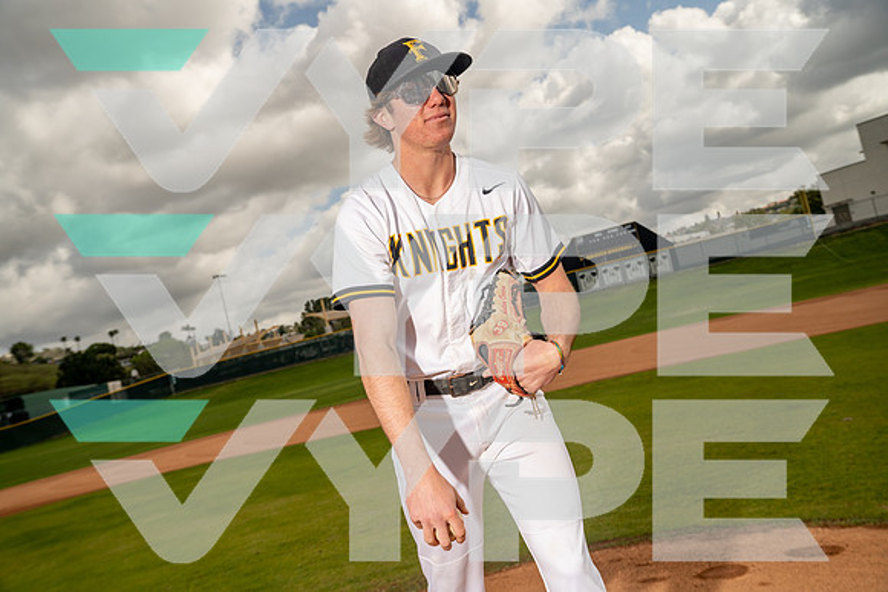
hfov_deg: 54.4
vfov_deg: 37.9
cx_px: 444
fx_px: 863
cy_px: 296
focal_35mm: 35
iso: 100
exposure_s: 1/250
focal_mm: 35
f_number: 5.6
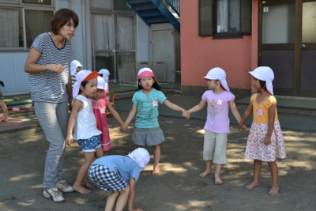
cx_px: 158
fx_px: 395
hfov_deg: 43.6
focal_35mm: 45
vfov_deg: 29.9
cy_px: 106
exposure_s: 1/125
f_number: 5.6
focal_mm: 30
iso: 320
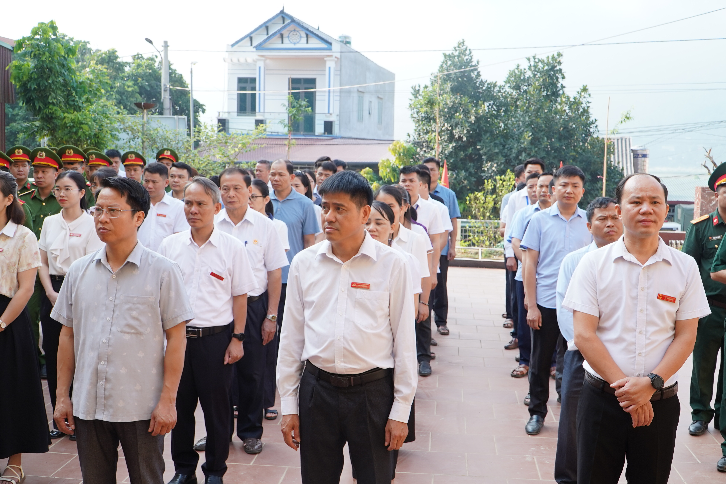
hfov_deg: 48.5
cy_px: 242
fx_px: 807
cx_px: 363
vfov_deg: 33.4
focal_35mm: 40
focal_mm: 27
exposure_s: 1/125
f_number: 8
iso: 250
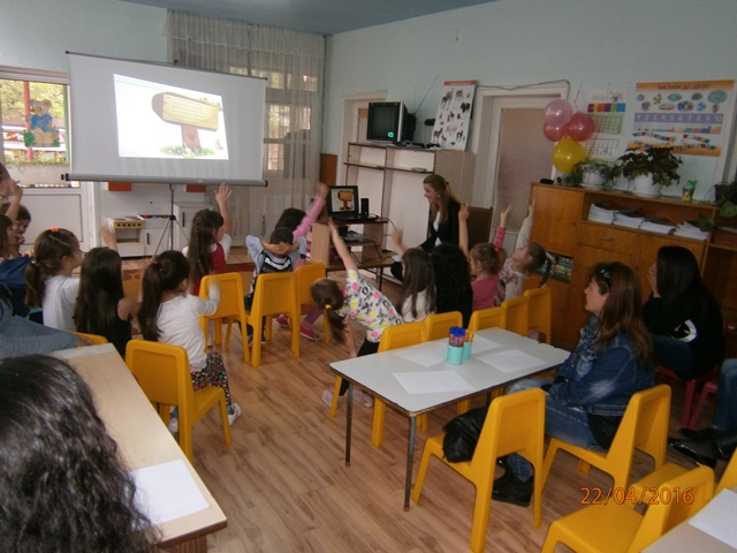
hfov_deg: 67.3
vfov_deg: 53.1
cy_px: 276
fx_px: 554
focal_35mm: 26
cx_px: 368
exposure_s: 1/30
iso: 125
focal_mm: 4.7
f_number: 2.8
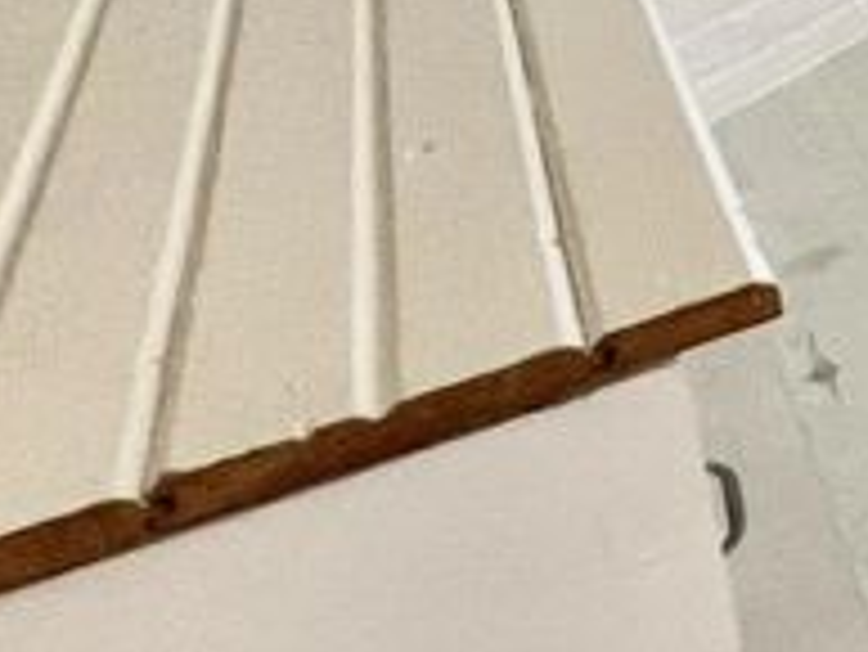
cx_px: 2186
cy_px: -387
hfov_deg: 14.3
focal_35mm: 69
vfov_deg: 18.4
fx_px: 1731
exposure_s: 1/120
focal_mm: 1.57
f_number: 1.8
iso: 80
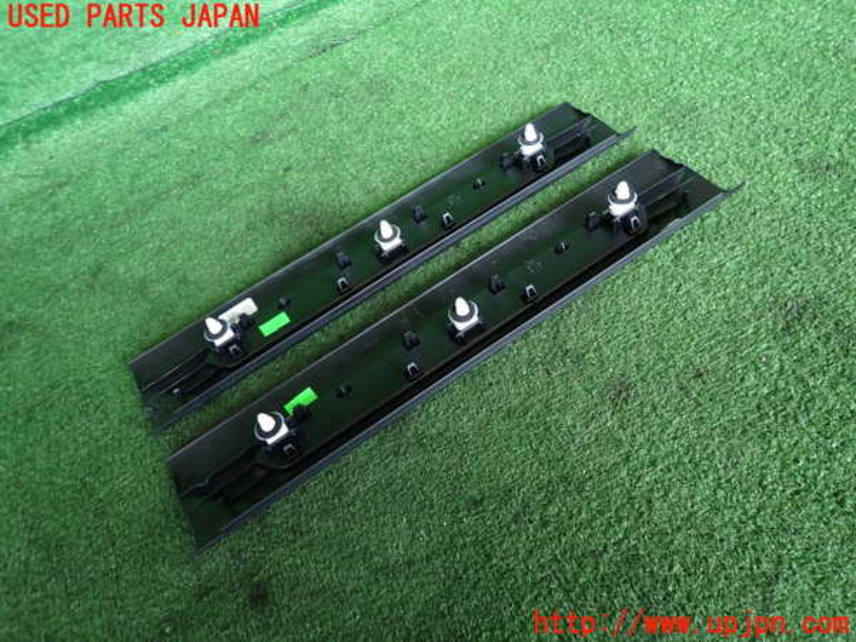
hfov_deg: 69.4
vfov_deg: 54.9
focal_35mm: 25
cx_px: 428
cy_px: 321
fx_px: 618
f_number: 2
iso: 200
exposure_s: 1/50
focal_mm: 4.5
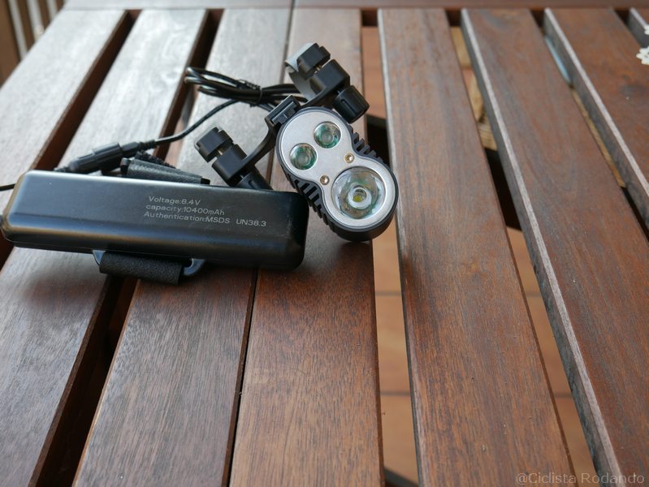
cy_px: 244
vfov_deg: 31.5
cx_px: 324
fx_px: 863
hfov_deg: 41.2
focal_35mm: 46
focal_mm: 23
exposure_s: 1/60
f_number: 5.1
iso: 400
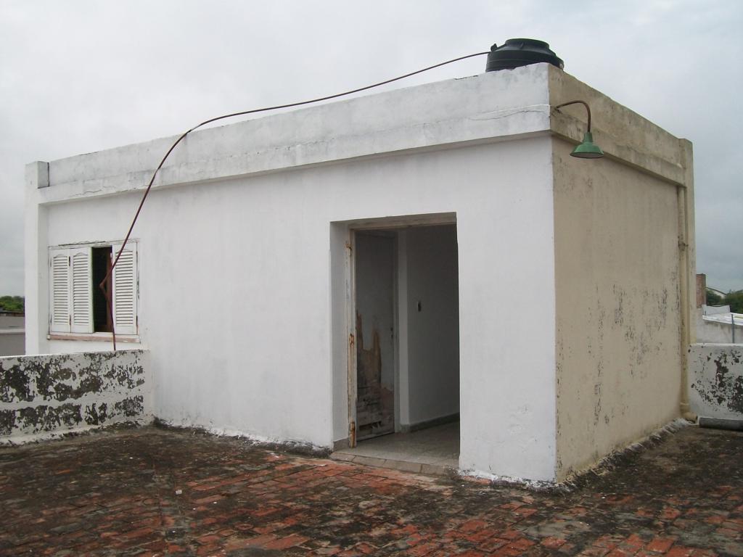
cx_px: 372
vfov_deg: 39.7
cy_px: 278
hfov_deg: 51.4
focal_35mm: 36
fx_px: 773
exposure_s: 1/400
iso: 80
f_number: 4.8
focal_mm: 6
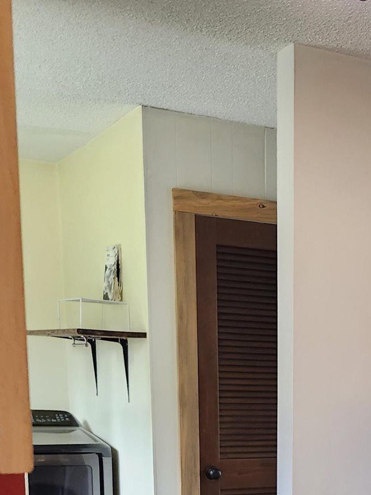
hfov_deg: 22.6
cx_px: 383
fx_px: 886
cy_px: 551
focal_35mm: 62
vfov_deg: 28.3
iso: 640
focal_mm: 5.54
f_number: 1.8
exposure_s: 1/120
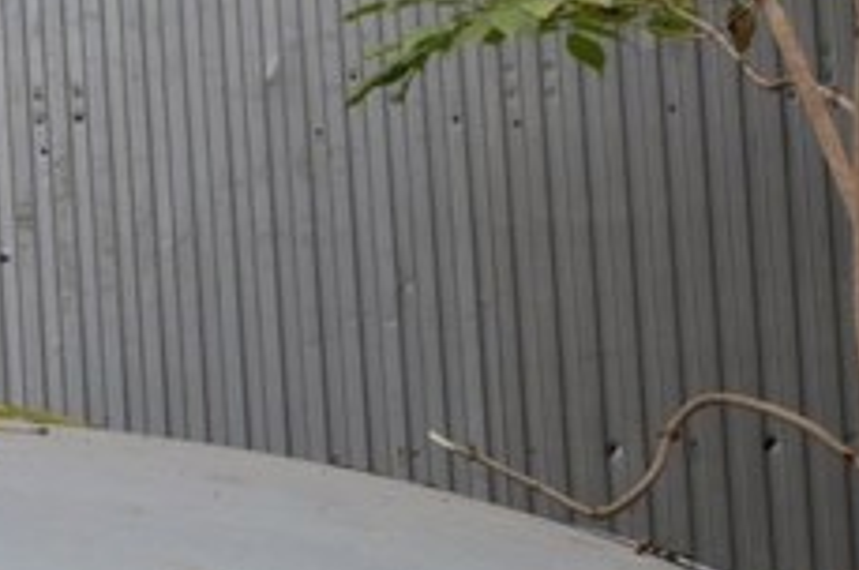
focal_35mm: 121
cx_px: 4
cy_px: 223
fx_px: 2893
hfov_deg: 16.5
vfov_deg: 11.3
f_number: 6.3
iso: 100
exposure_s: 1/160
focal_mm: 29
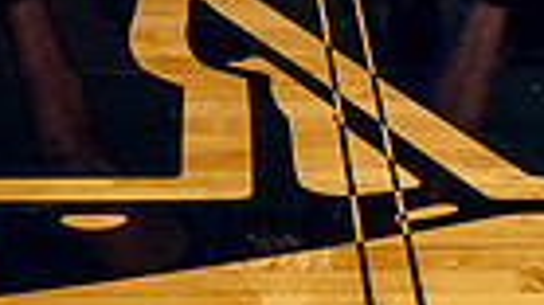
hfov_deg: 11.5
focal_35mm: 187
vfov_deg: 6.1
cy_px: -481
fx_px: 2696
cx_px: 231
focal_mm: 55
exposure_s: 1/250
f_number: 6.3
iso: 64
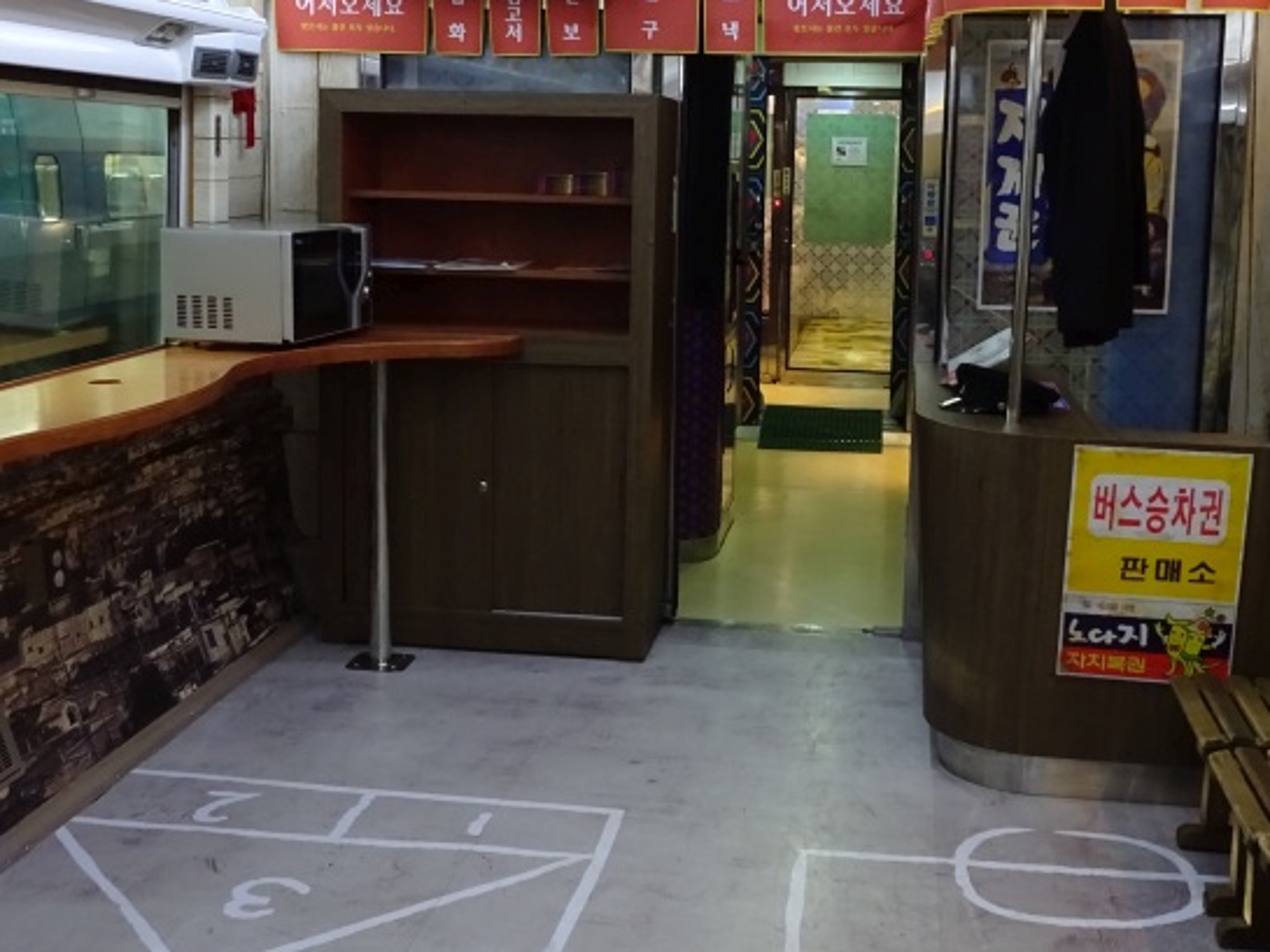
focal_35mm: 44
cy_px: 396
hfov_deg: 42.9
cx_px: 666
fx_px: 1615
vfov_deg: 32.8
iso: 640
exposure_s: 1/30
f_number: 3.5
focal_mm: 4.1
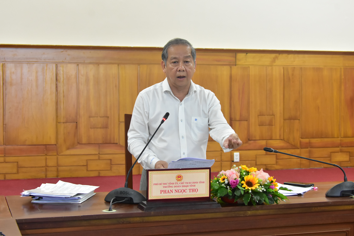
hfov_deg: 30.5
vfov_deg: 20.6
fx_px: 649
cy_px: 118
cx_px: 177
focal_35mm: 66
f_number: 5
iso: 3200
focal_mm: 44
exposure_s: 1/50
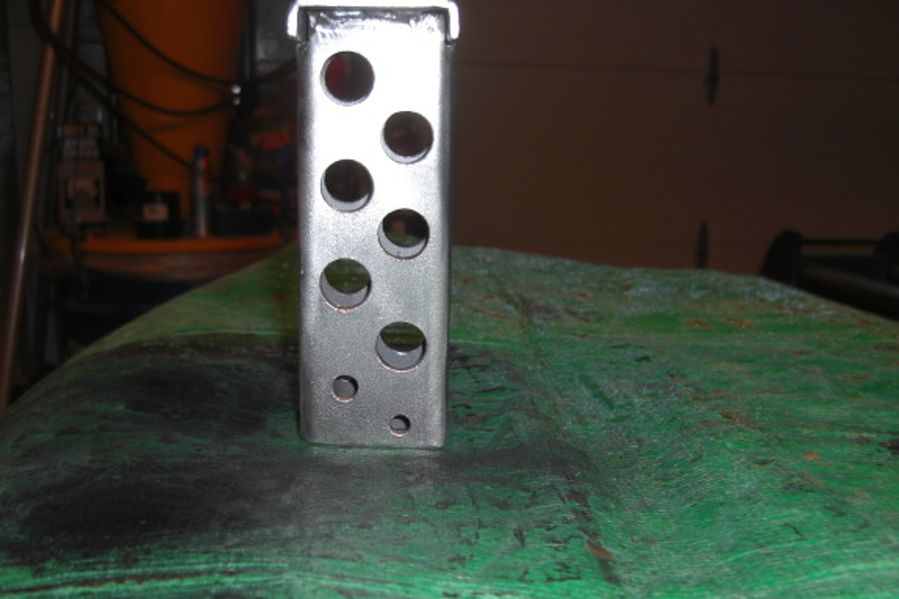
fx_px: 1098
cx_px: 446
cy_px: 355
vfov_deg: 30.4
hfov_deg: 44.5
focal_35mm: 44
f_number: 2.8
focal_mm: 7.9
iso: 100
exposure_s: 1/60
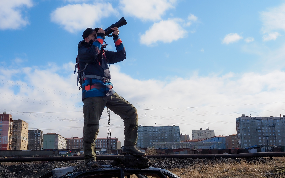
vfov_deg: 28.6
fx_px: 350
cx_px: 129
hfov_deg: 44.3
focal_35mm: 45
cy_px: 94
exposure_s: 1/1000
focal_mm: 18
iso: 200
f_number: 6.3
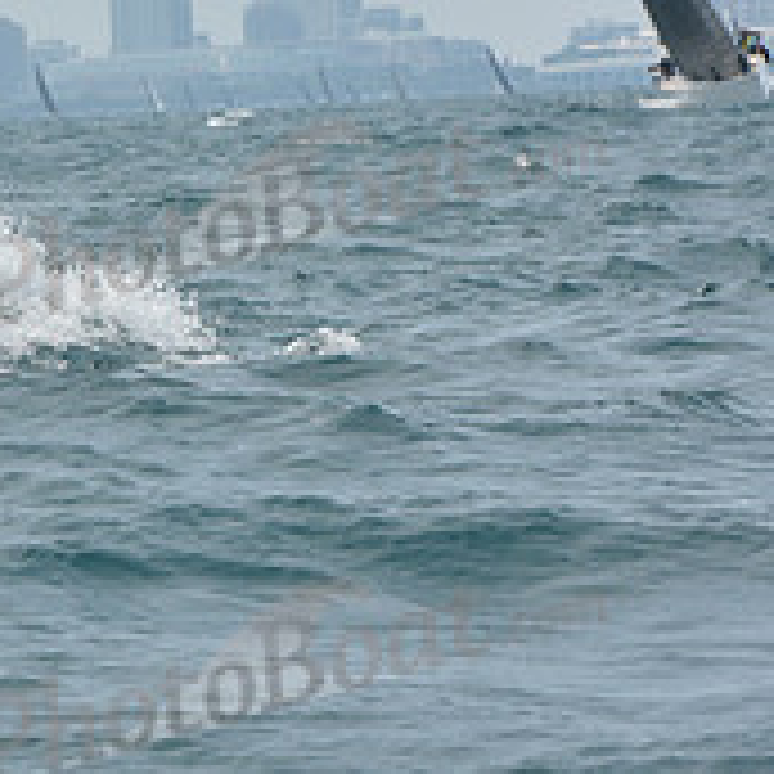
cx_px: -256
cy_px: 43
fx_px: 14495
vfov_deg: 3.1
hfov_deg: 3.1
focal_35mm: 573
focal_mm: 200
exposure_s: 1/800
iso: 250
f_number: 11
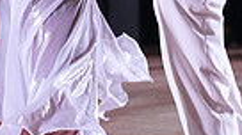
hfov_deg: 3.1
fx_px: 4414
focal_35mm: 689
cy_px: -99
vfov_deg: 1.8
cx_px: 6
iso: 8000
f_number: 5.6
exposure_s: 1/400
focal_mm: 154
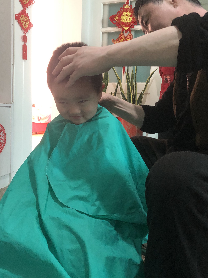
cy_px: 137
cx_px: 96
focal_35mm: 32
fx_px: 256
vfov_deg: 56.8
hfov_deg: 44.1
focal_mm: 4
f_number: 1.8
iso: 100
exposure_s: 1/15
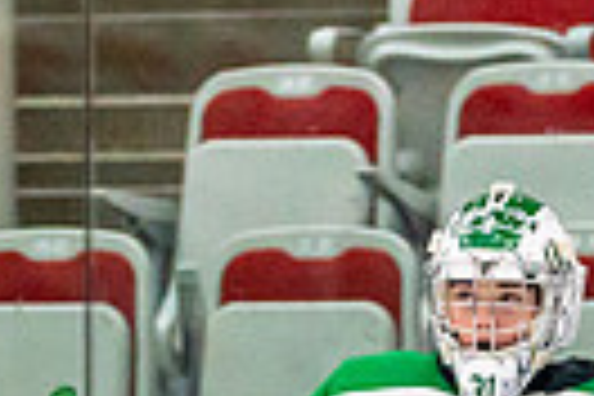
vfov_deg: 1.1
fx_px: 20244
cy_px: 1280
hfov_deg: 1.7
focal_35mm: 1227
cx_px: -18
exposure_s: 1/1250
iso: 3200
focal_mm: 174
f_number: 2.8
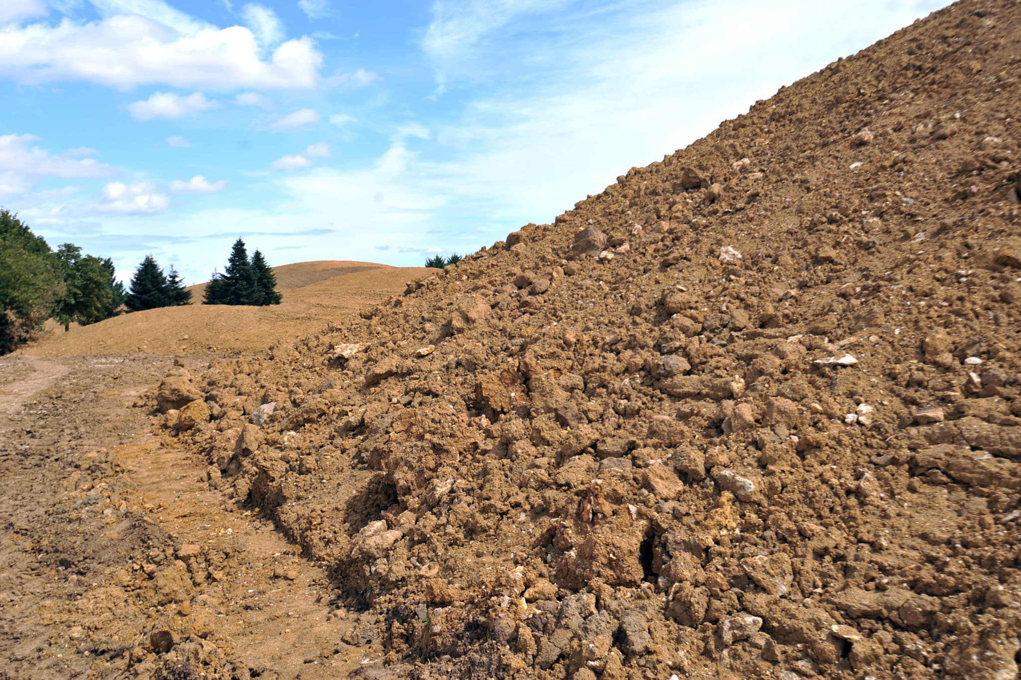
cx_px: 510
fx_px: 992
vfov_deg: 37.8
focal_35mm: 35
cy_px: 340
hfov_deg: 54.5
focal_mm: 35
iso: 100
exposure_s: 1/320
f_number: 9
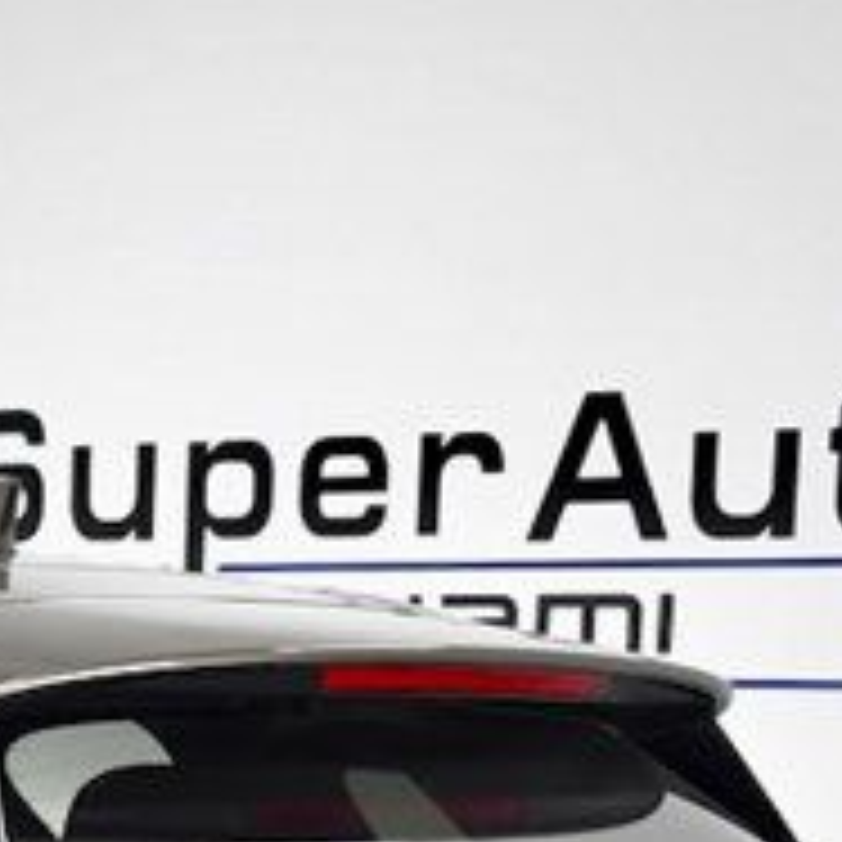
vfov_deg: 10.6
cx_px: -536
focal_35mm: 158
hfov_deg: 10.6
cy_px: 1362
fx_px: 4348
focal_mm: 23
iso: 1250
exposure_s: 1/320
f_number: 4
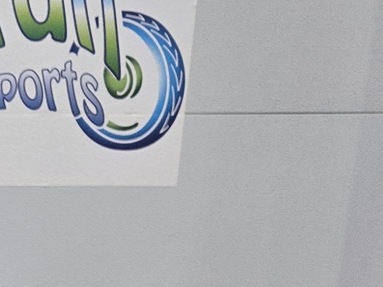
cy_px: 637
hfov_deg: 13.2
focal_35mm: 130
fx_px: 1438
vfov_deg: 10.2
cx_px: -373
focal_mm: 5.4
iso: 160
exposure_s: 1/120
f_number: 1.8
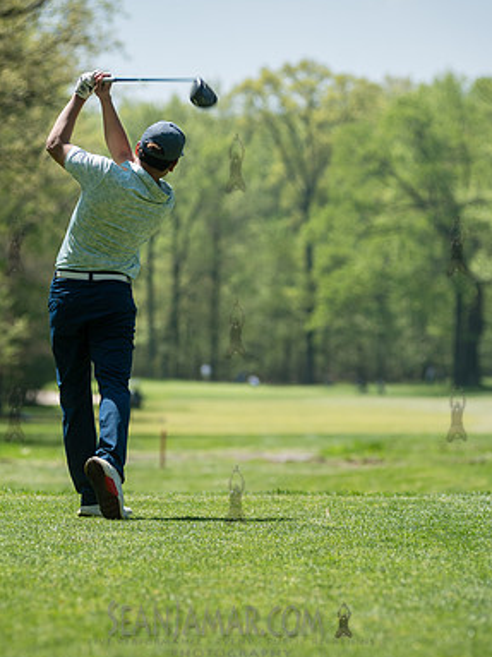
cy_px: 328
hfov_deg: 7.0
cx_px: 235
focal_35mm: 211
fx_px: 4001
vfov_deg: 9.4
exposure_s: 1/500
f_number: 3.5
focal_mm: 145
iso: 100
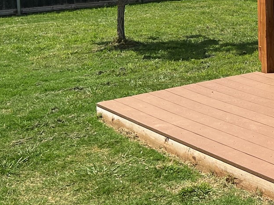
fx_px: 681
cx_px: 367
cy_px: -9
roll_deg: +1.3
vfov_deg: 16.7
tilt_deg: -6.5
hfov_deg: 20.6
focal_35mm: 86
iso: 50
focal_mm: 5.7
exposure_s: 1/5319
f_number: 1.5
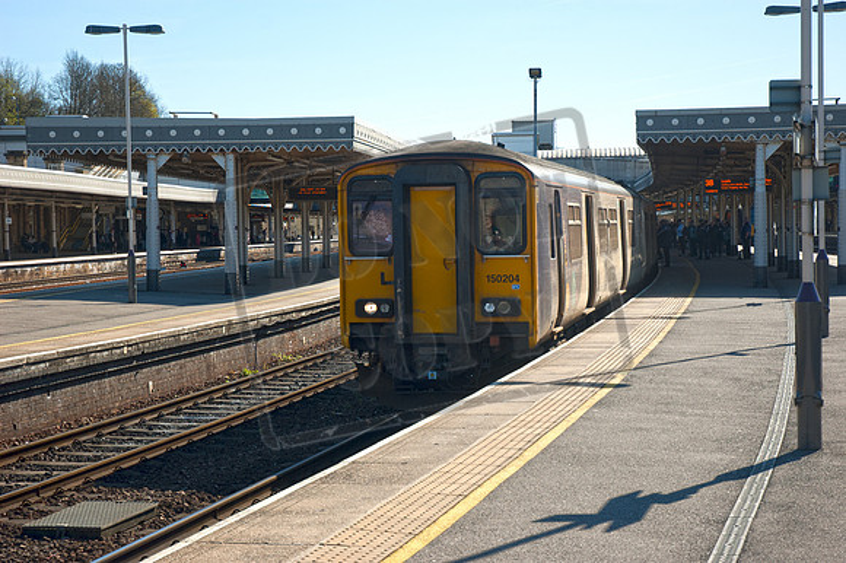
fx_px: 1621
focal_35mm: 69
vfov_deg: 19.7
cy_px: 282
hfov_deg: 29.3
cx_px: 423
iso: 200
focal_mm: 46
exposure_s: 1/640
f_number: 4.5
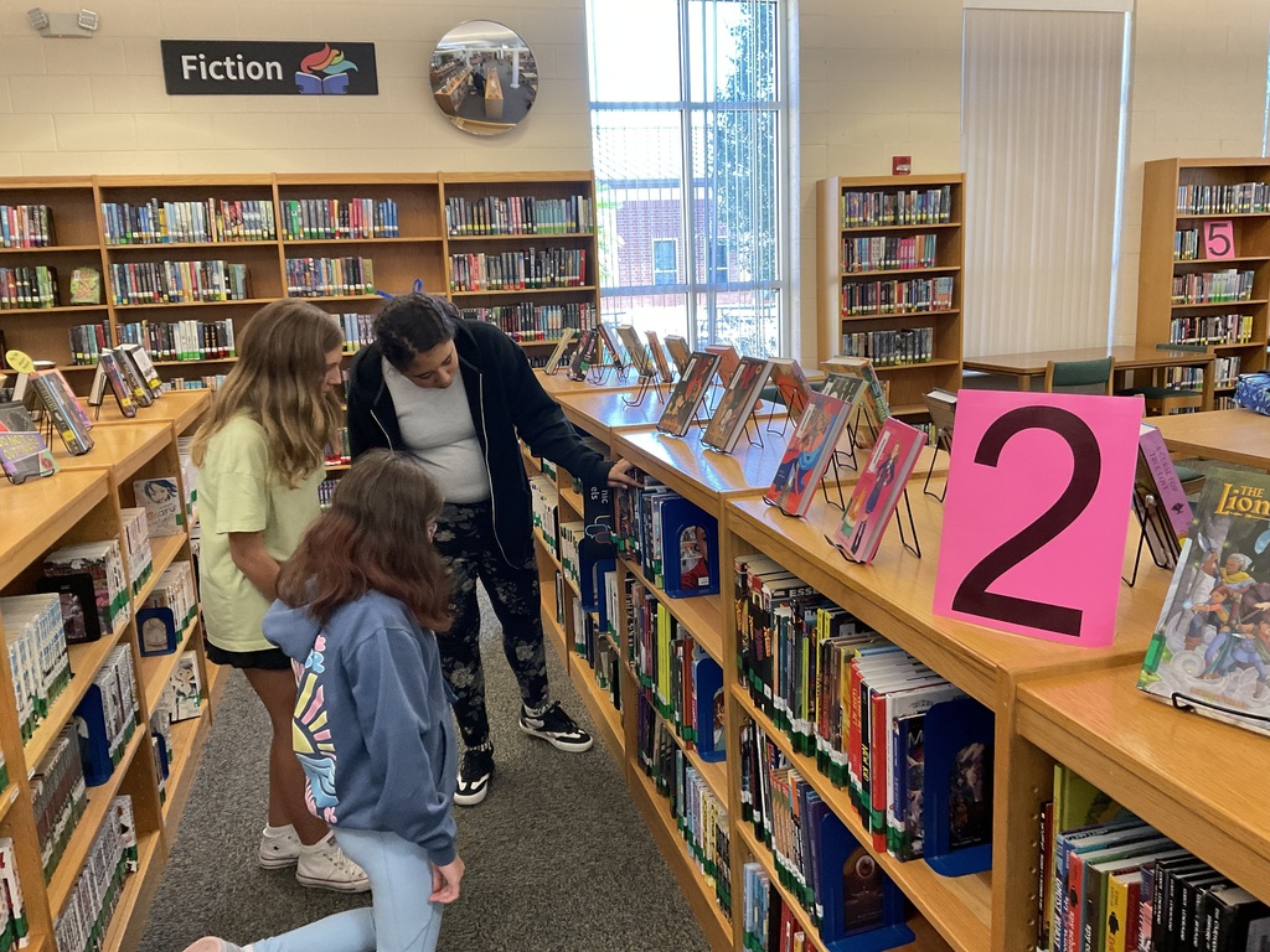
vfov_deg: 48.2
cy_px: 476
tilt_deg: -10.6
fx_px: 1064
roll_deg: +2.1
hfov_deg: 61.7
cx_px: 635
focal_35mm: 29
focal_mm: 3
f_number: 1.8
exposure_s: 1/60
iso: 125
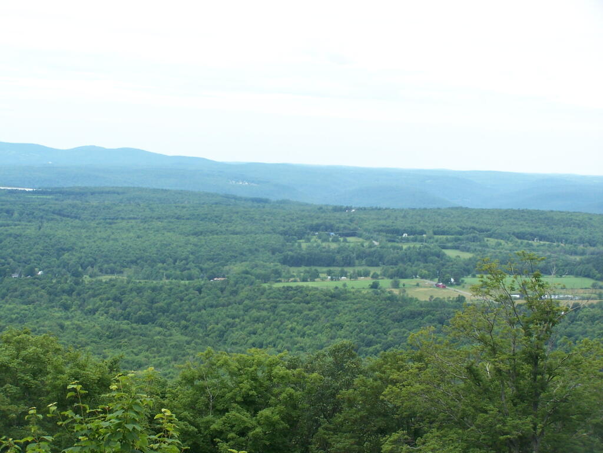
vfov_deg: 18.0
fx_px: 1428
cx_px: 302
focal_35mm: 82
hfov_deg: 23.8
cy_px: 226
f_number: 3.2
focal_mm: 13.7
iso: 80
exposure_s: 1/500
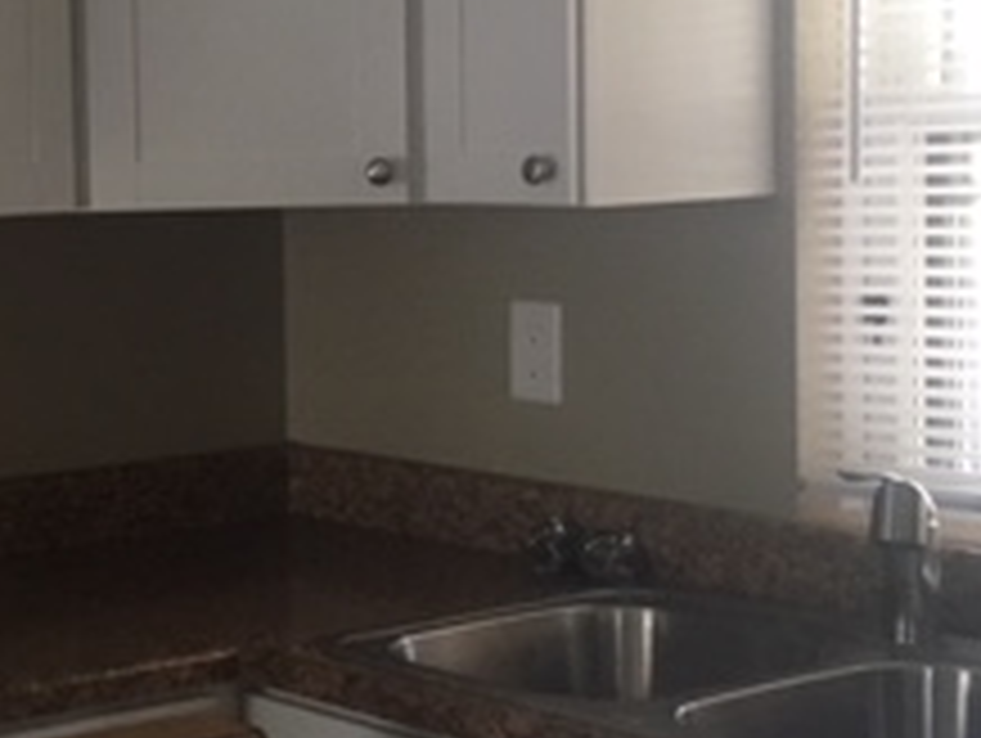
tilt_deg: -4.7
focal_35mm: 85
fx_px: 2412
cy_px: 306
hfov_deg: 22.1
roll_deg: +1.7
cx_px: -9
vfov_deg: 17.4
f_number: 2.2
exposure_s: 1/30
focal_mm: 4.15
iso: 160
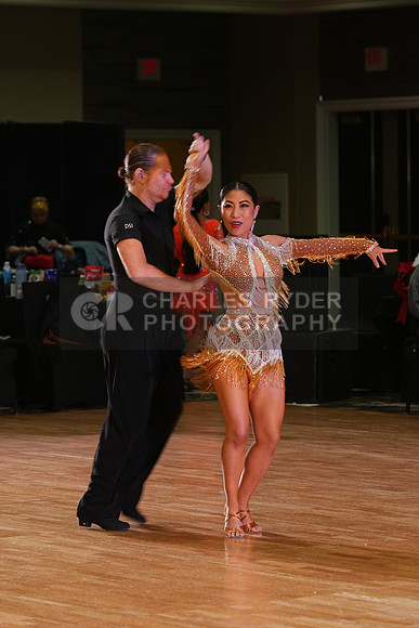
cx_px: 210
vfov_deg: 12.8
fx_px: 2809
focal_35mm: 161
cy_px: 314
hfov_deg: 8.5
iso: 1250
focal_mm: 161
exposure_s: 1/60
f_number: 5.6
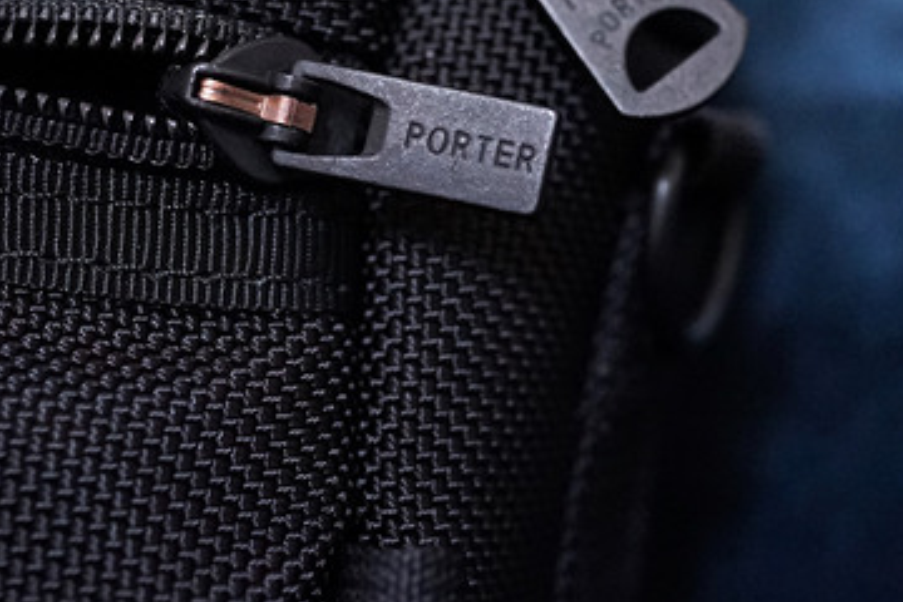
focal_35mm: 70
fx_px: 1756
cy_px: 10
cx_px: 477
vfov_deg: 19.0
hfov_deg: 28.8
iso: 6400
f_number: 3.5
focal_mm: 35
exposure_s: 1/50
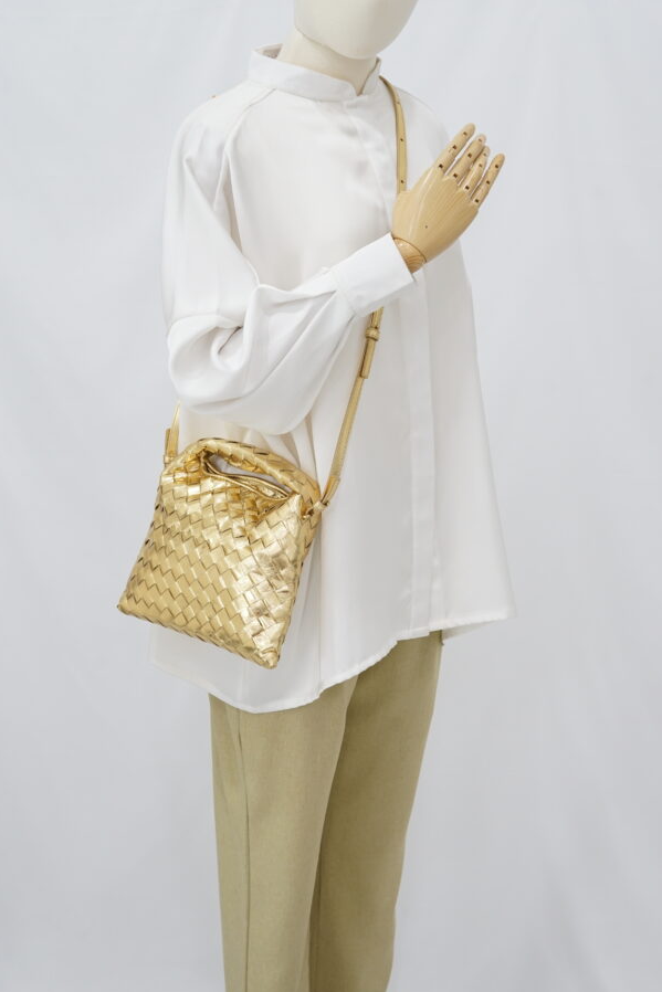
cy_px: 494
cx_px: 337
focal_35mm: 57
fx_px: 1572
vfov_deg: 35.0
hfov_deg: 23.8
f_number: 6.3
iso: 640
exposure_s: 1/13
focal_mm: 50
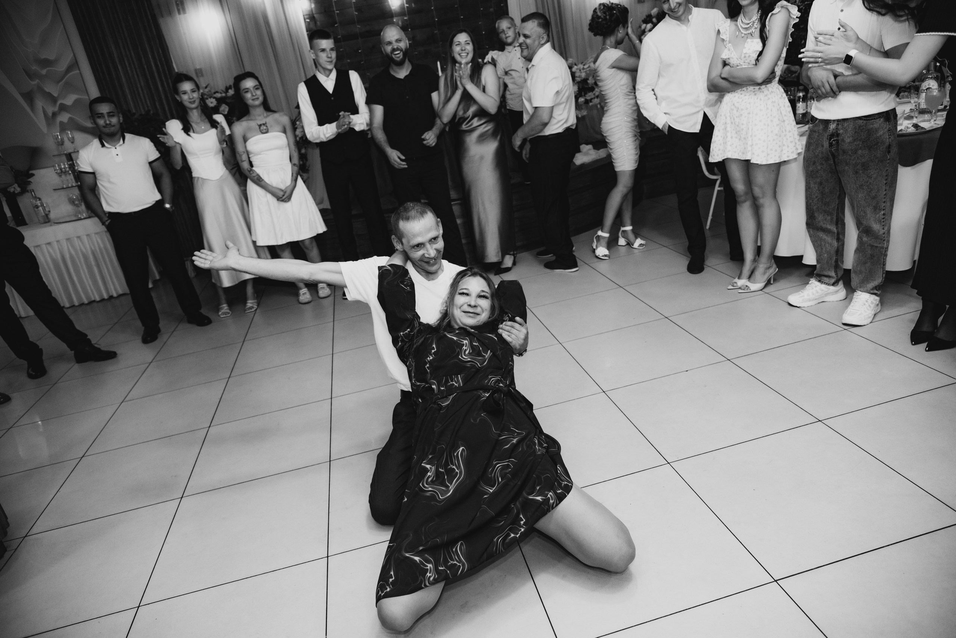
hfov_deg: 73.7
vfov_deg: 53.1
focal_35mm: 24
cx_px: 478
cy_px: 319
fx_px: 637
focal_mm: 24
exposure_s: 1/250
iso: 2000
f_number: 4
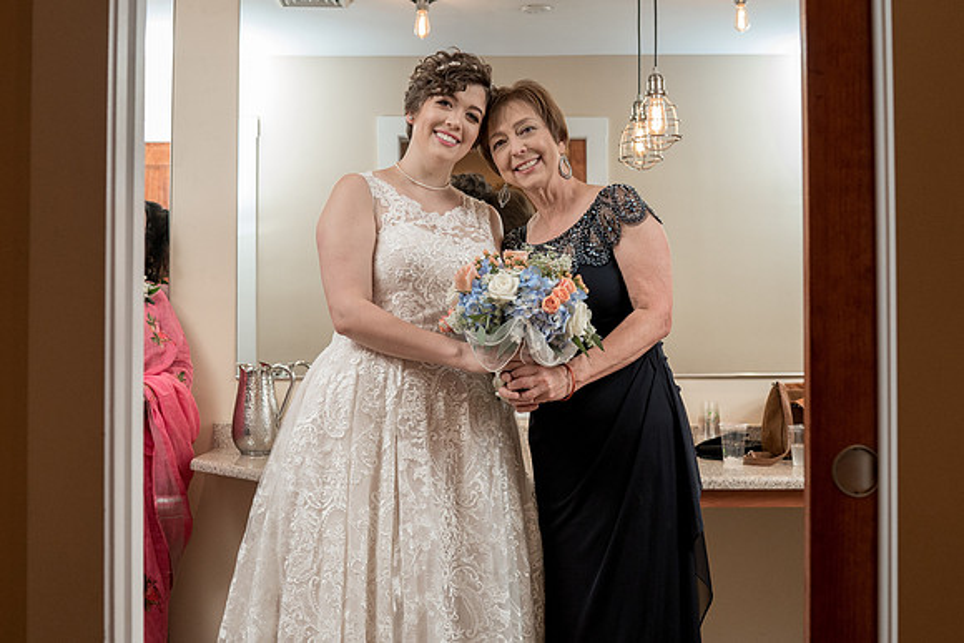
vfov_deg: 28.9
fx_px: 1247
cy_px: 289
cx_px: 478
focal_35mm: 47
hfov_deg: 42.3
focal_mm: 35
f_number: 4
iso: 1600
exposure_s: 1/200
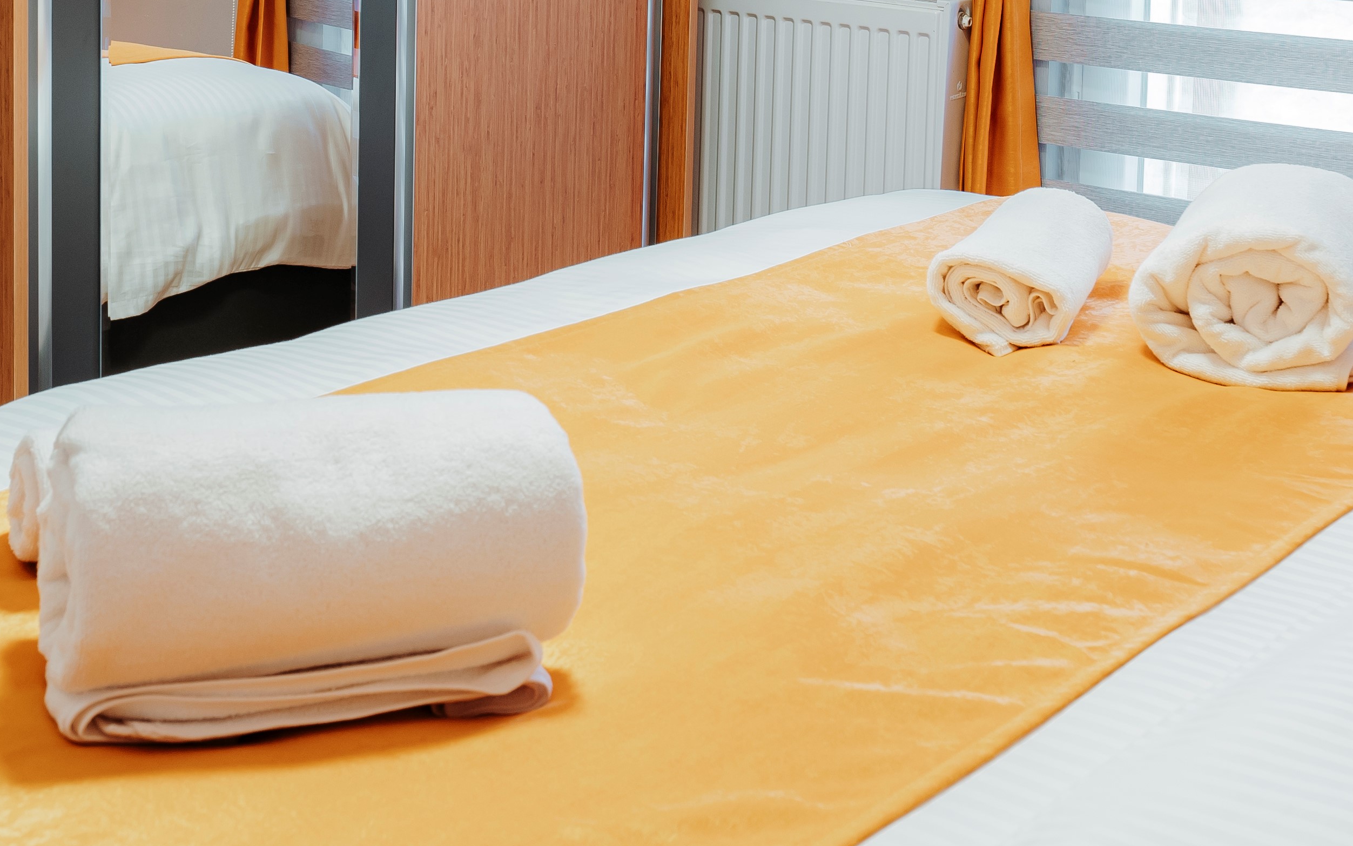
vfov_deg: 22.4
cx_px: 458
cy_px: -49
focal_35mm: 55
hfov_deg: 36.5
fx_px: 2028
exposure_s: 1/2.5
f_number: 6.3
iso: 160
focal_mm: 17
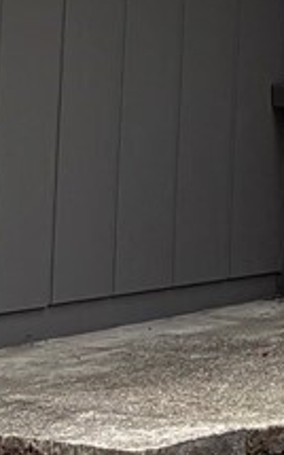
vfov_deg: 9.8
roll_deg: +0.0
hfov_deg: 5.1
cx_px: 1431
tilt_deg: +4.6
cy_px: -301
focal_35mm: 205
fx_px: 2544
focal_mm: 5.96
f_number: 1.6
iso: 50
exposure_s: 1/559
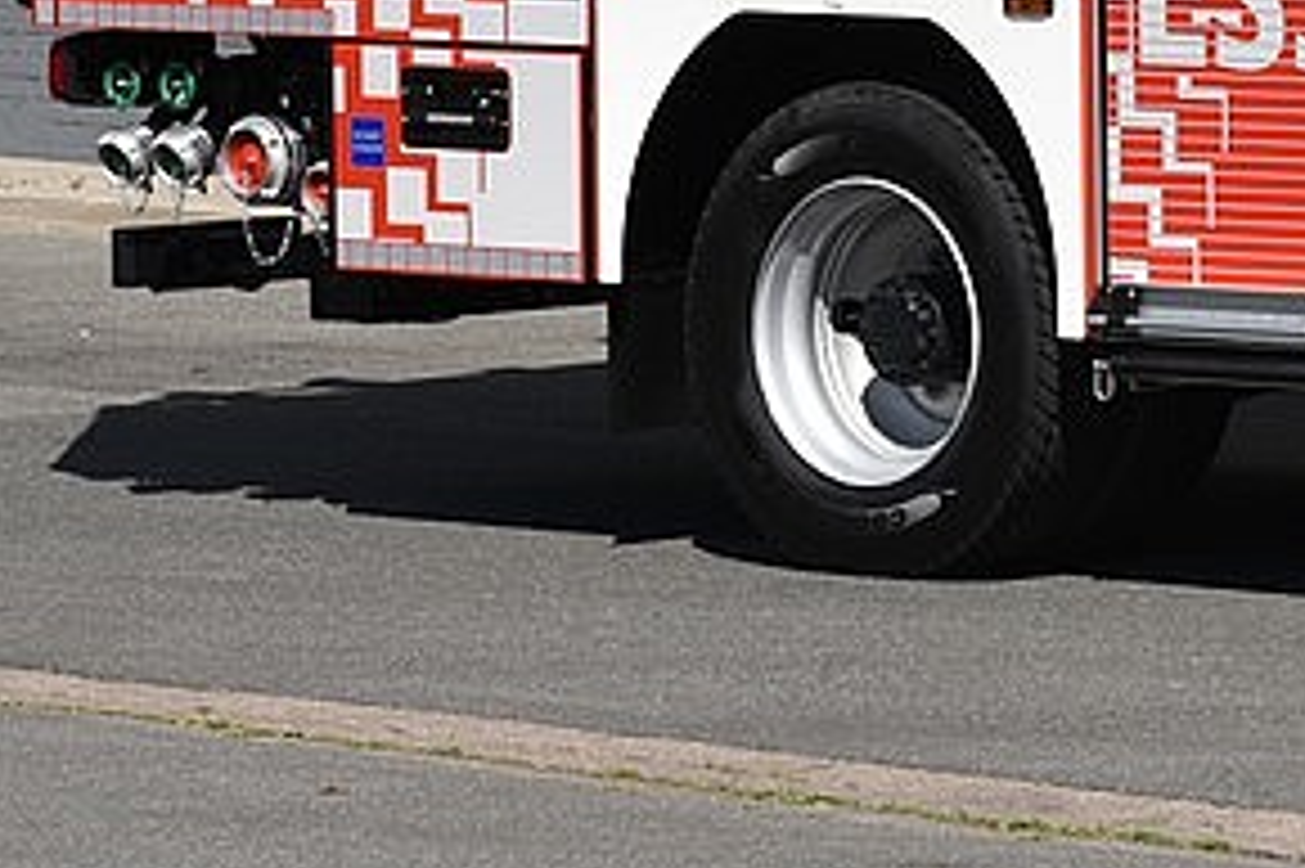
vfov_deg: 5.2
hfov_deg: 7.7
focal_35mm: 264
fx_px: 9564
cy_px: -346
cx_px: 1944
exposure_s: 1/400
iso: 200
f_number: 10
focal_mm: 85
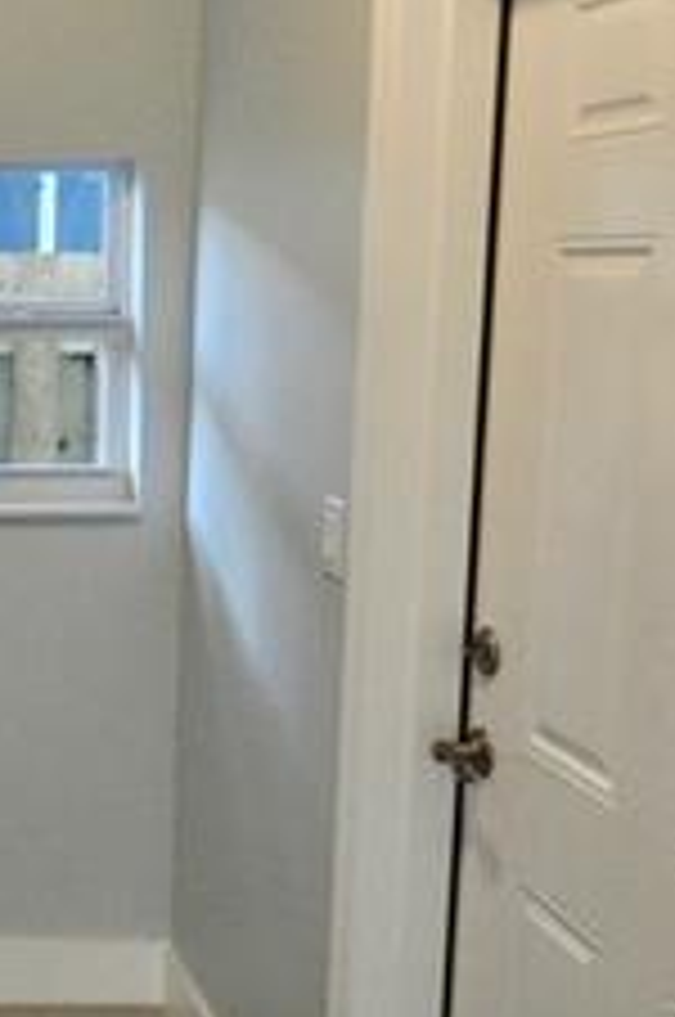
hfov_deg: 22.3
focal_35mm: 51
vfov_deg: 38.9
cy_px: 495
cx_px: -302
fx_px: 1439
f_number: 7.1
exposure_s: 1/40
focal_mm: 10
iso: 800
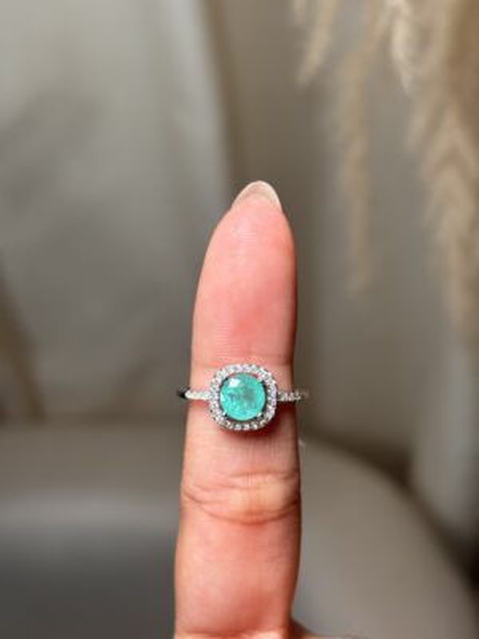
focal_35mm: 52
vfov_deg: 36.8
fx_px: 959
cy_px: 320
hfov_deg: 28.0
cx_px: 240
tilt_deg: -46.8
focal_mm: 5.96
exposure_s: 1/121
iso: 50
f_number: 1.6
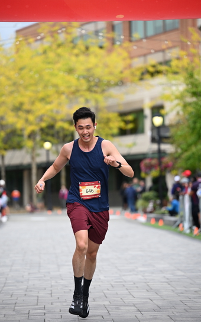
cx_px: 101
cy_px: 161
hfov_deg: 9.8
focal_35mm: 134
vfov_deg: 15.6
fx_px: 1174
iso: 640
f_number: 2.8
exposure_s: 1/2000
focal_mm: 130
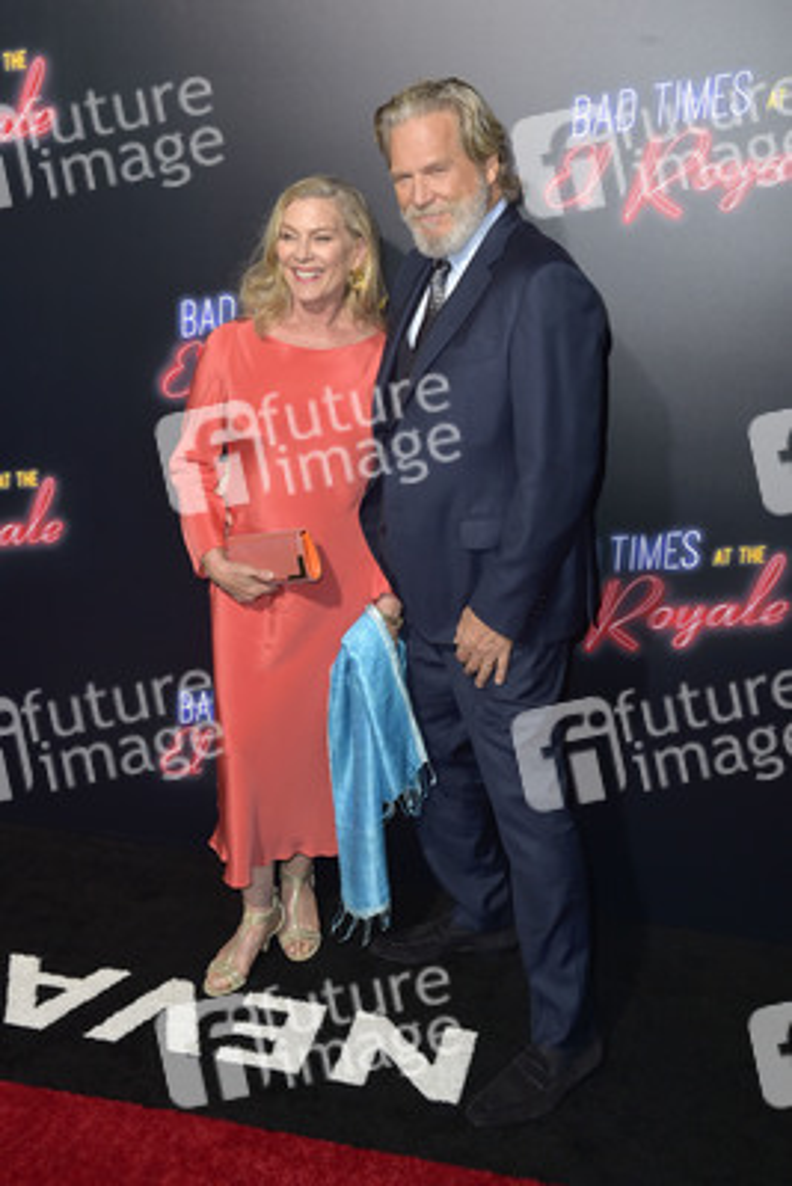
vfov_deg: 50.7
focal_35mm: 38
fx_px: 1253
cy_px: 593
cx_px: 396
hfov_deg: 35.1
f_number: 6.3
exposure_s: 1/250
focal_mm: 38
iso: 250
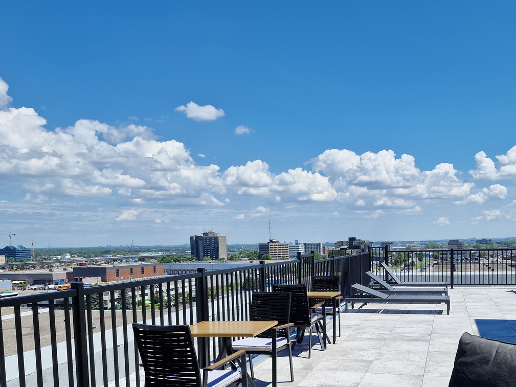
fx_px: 522
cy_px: 282
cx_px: 332
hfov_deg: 51.9
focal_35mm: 35
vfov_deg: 39.8
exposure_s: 1/1624
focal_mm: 6.4
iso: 50
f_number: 1.8
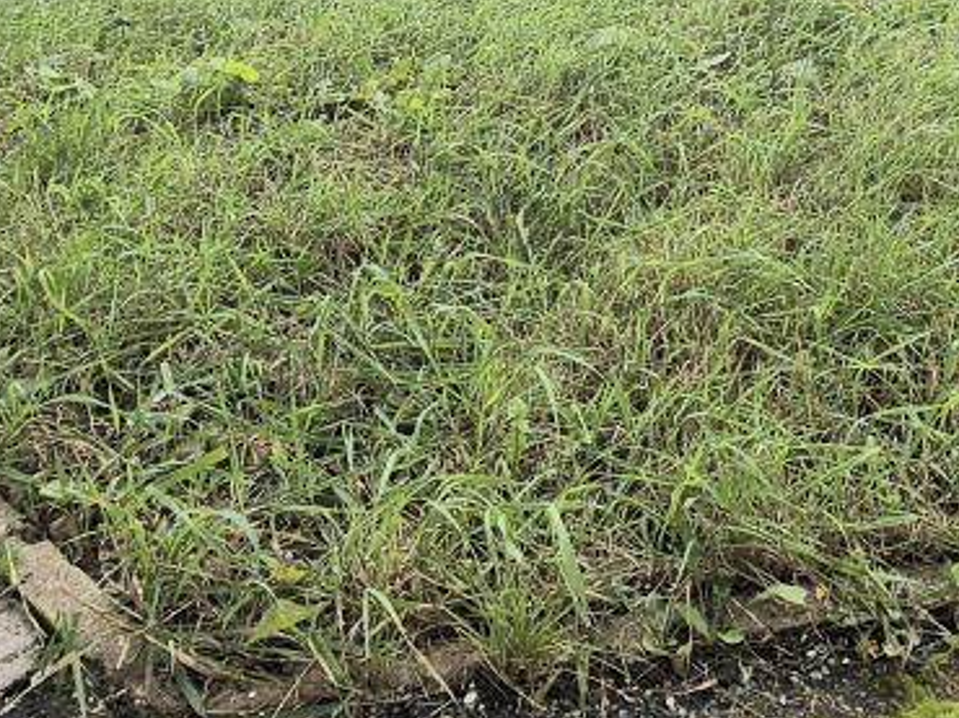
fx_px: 997
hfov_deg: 51.0
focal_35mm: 36
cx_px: 588
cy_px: 60
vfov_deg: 36.9
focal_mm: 2.2
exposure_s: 1/1667
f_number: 2.2
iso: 50
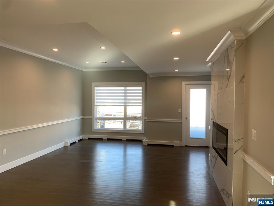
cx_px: 137
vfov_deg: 53.1
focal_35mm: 26
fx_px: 206
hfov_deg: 67.3
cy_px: 103
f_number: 1.8
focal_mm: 4.25
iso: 40
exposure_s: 1/120
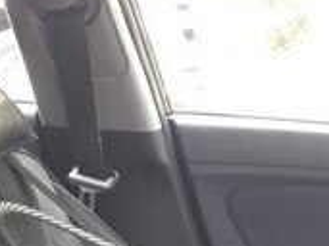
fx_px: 1026
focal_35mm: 108
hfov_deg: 16.2
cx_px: 535
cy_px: 458
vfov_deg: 12.4
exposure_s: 1/50
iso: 50
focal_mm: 3.7
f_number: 1.9
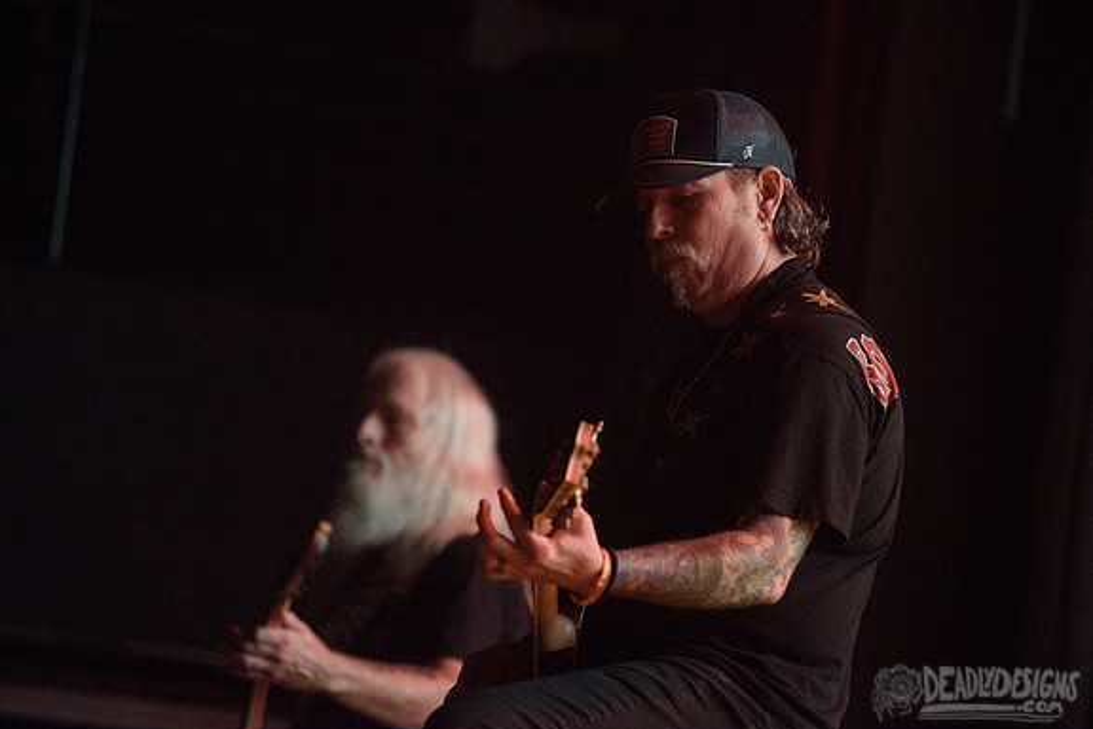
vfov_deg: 6.9
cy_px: 340
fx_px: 6041
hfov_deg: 10.3
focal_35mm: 199
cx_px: 569
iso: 3200
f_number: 3.5
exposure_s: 1/200
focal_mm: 185
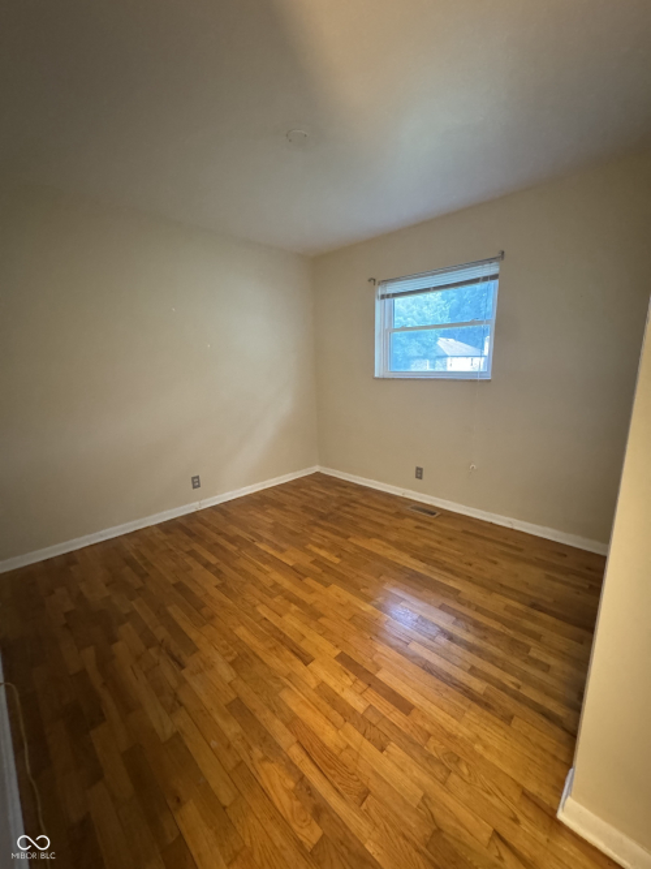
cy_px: 434
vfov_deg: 102.1
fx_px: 351
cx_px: 326
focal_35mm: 14
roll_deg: +1.6
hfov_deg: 85.7
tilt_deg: -10.9
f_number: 2.2
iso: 1250
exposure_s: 1/40
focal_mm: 2.22
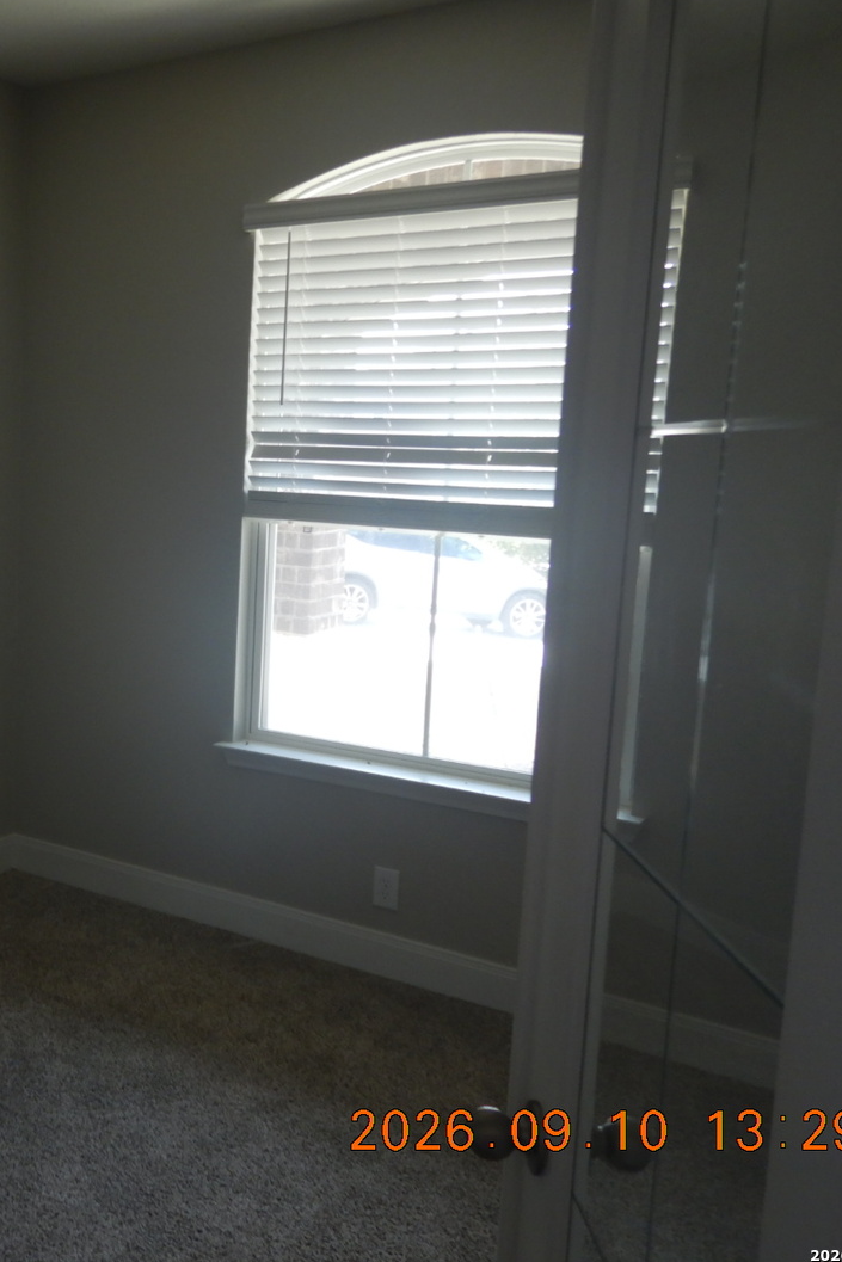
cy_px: 621
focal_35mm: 34
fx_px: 1192
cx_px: 76
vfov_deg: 55.8
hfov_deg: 36.4
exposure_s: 1/80
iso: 125
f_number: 2.8
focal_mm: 4.3
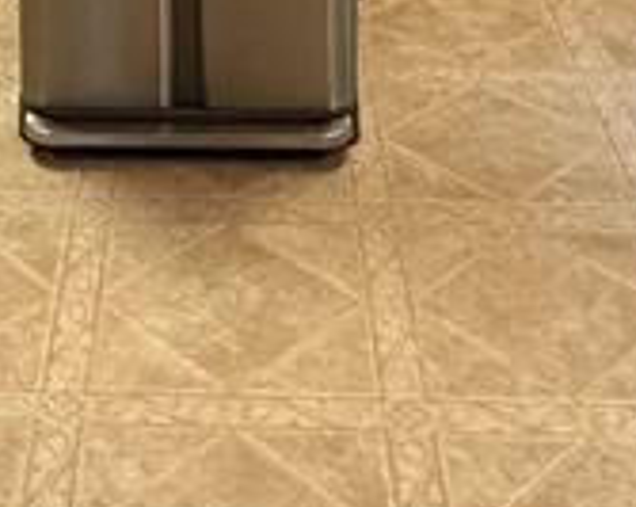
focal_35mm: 84
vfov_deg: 13.8
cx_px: 145
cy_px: -656
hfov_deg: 22.5
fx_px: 1578
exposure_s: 1/60
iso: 500
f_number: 2.2
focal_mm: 2.22
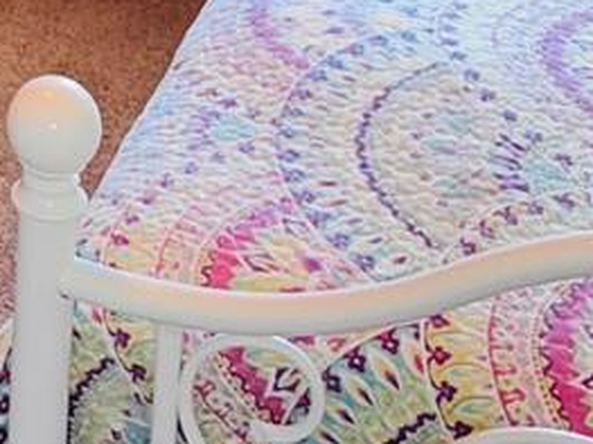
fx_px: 2500
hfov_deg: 13.0
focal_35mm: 146
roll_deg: -1.0
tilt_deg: -12.0
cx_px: -196
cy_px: -730
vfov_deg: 8.9
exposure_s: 1/15
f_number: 1.78
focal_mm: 6.76
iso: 64
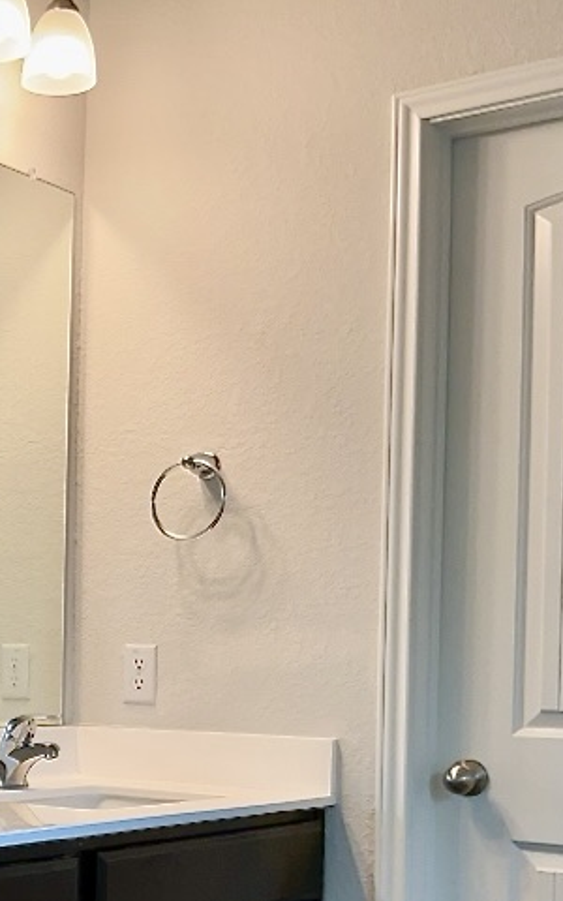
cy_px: 689
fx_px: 1498
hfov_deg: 19.7
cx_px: -150
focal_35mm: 61
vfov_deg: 32.8
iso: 32
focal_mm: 3
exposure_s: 1/60
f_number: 1.8
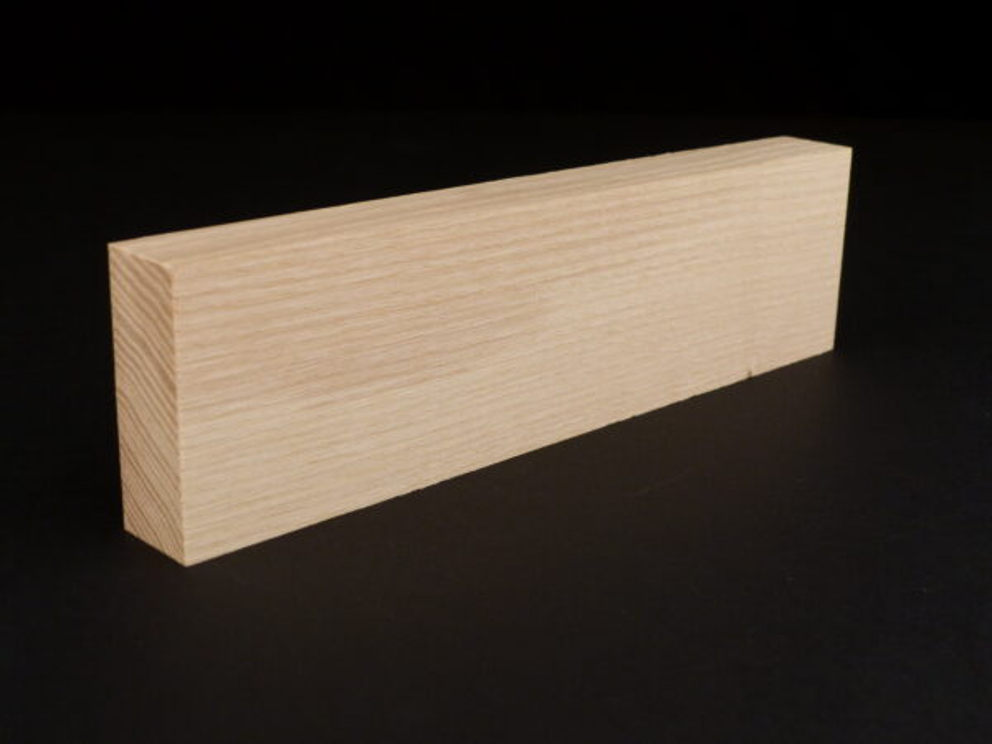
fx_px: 1433
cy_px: 372
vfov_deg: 29.1
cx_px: 496
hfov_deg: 38.2
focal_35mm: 50
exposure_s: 1/40
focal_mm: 9.1
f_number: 3.5
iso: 200
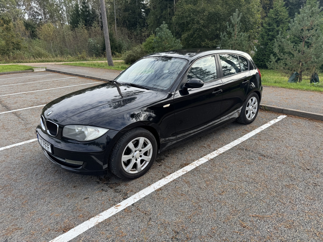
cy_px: 121
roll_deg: +1.2
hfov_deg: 71.6
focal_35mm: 24
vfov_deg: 56.8
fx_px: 224
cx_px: 162
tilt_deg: -18.0
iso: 80
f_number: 1.78
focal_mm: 6.76
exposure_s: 1/1076
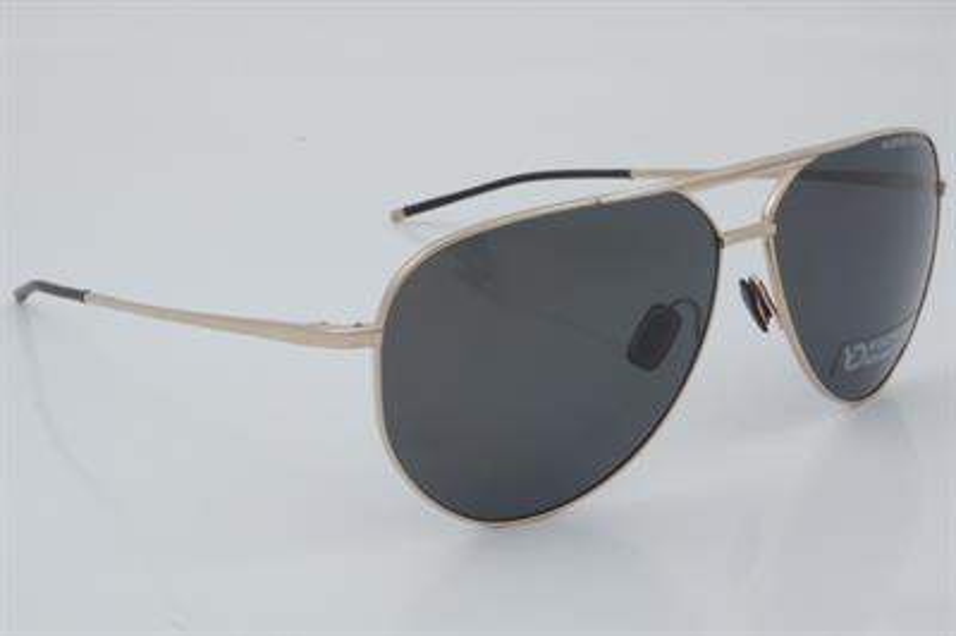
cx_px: 478
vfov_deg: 18.2
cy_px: 318
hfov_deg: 27.0
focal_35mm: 75
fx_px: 1990
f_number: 32
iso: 100
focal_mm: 50
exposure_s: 1/3
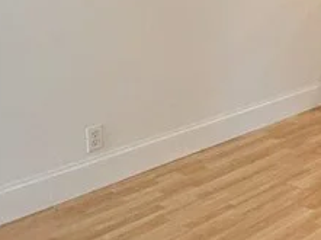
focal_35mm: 65
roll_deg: +0.0
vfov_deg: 20.7
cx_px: 489
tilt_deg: -2.6
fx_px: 602
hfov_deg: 23.5
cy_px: -63
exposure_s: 1/60
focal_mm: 2.22
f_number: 2.2
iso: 400
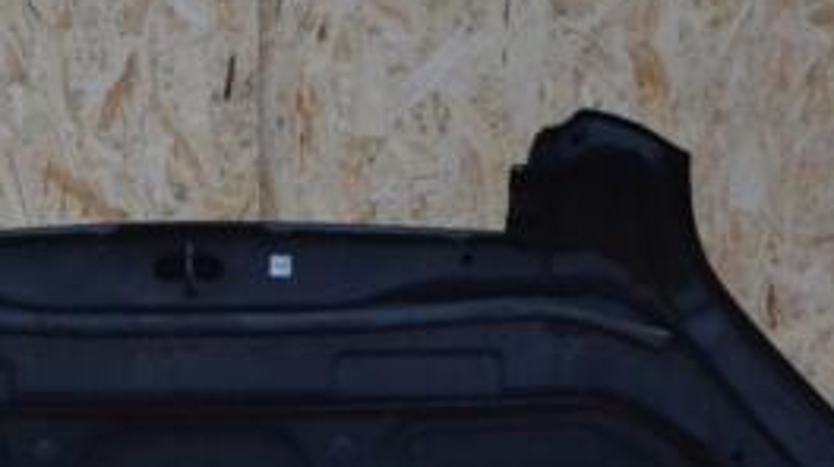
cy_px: 612
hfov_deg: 17.0
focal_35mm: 125
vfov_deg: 9.5
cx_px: 161
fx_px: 2766
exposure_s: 1/4000
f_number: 5
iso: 3200
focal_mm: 35
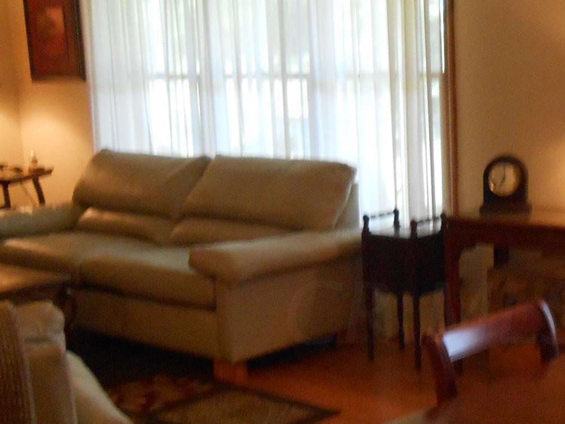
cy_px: 313
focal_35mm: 69
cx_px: 435
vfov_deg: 21.2
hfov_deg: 27.7
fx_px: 1126
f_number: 3.5
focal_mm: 4.6
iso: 400
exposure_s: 1/30
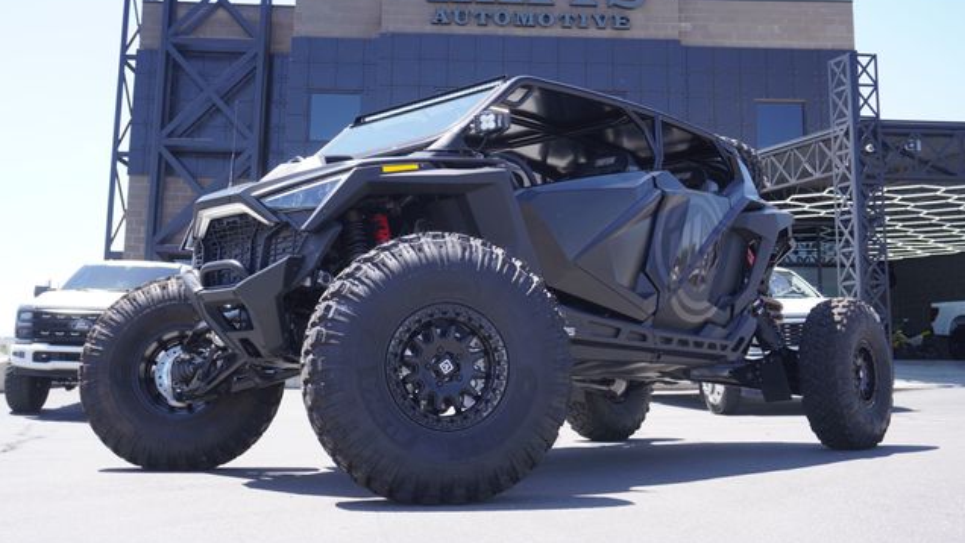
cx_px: 484
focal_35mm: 38
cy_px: 229
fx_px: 973
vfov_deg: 31.2
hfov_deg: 52.8
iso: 100
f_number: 5.6
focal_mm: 24
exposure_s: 1/125
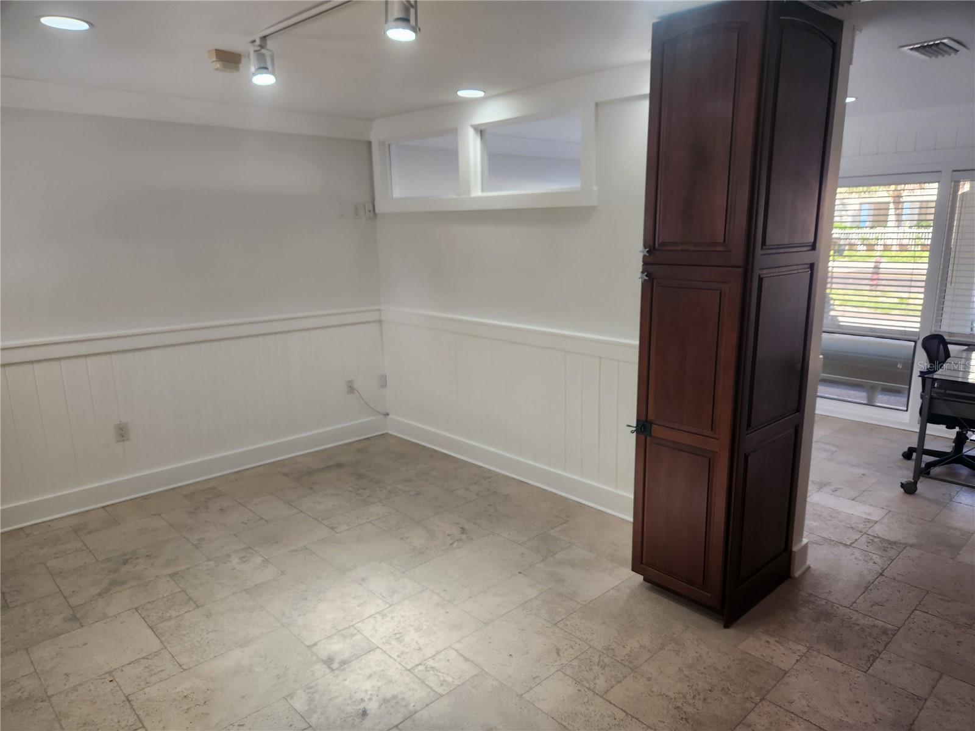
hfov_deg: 73.9
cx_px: 488
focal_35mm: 23
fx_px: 648
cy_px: 366
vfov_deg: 58.9
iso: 100
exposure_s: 1/120
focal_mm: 5.4
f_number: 1.8
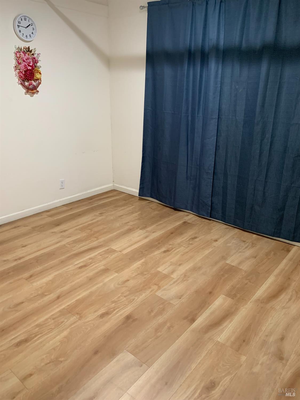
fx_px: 300
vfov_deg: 67.3
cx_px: 150
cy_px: 200
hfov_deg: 53.1
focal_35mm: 26
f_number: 1.8
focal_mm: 4.25
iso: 250
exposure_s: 1/42
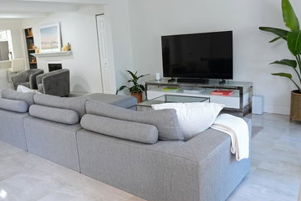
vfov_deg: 41.1
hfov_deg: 58.4
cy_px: 93
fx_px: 268
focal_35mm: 32
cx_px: 125
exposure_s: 1/160
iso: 1250
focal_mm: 16
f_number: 4
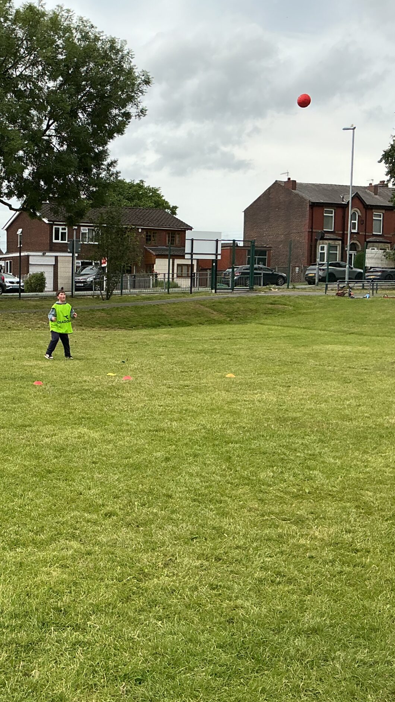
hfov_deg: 26.5
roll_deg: -2.0
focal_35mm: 43
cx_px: 18
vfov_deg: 47.4
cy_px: 350
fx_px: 801
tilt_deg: -3.0
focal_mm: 3
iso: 25
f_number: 1.8
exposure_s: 1/1490
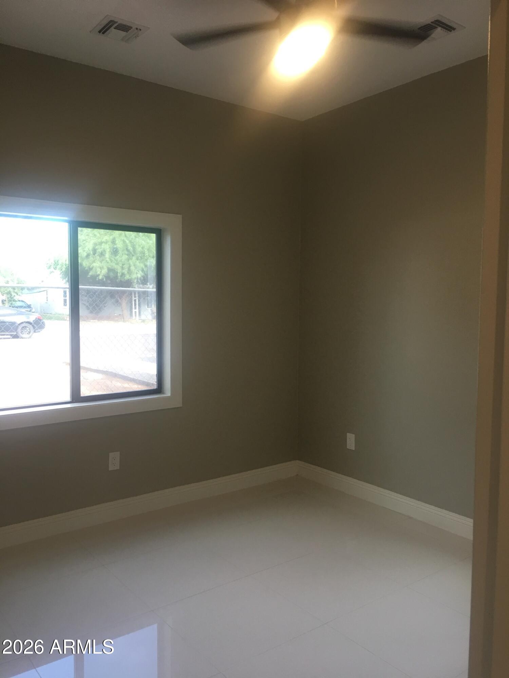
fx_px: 569
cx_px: 254
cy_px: 339
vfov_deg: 61.7
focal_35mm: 29
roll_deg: -0.7
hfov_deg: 48.2
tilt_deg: -2.7
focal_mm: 4.15
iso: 25
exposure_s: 1/15
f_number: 2.2
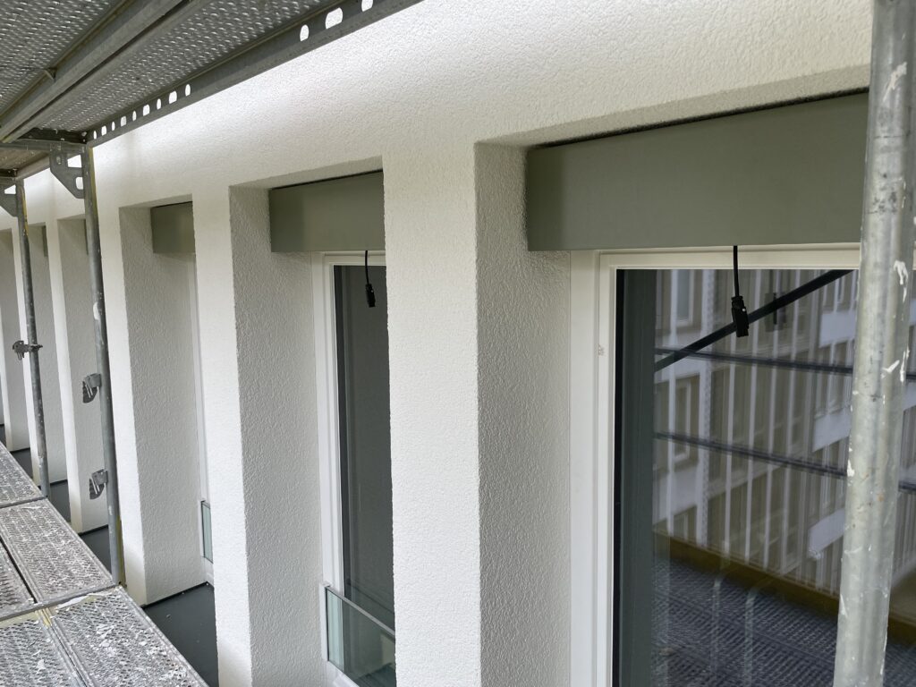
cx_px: 458
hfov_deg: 67.3
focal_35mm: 26
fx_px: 688
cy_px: 344
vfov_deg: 53.1
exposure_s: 1/500
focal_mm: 4.2
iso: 32
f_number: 1.6
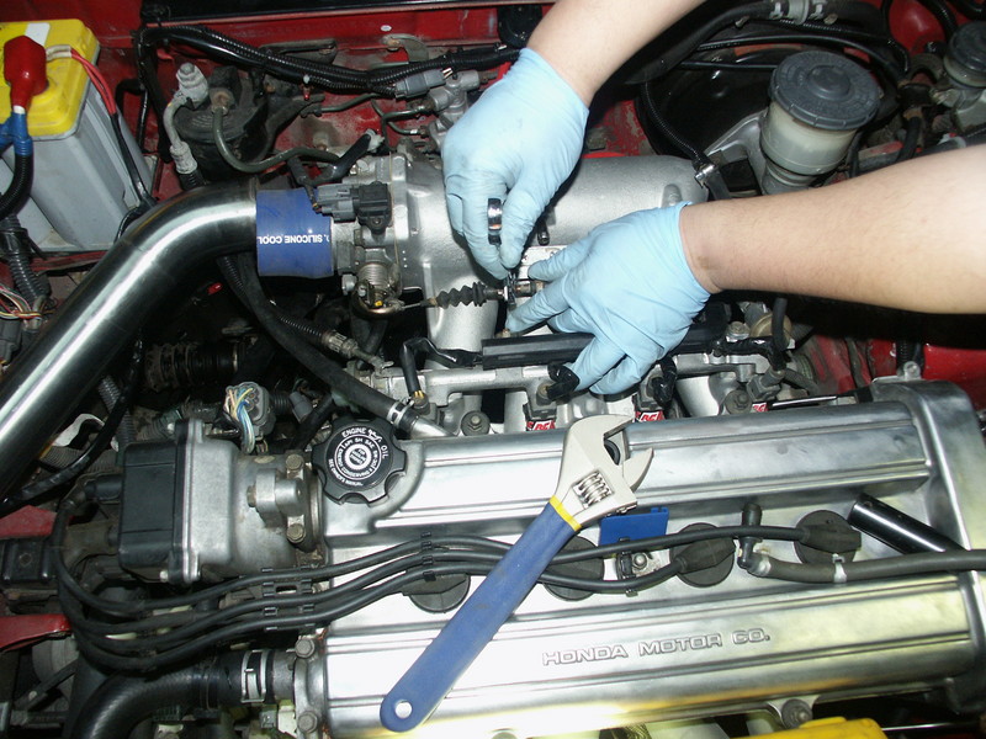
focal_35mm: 29
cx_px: 493
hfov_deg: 61.7
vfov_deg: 48.2
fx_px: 826
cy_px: 370
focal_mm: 7.65
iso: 200
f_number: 2.8
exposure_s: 1/45
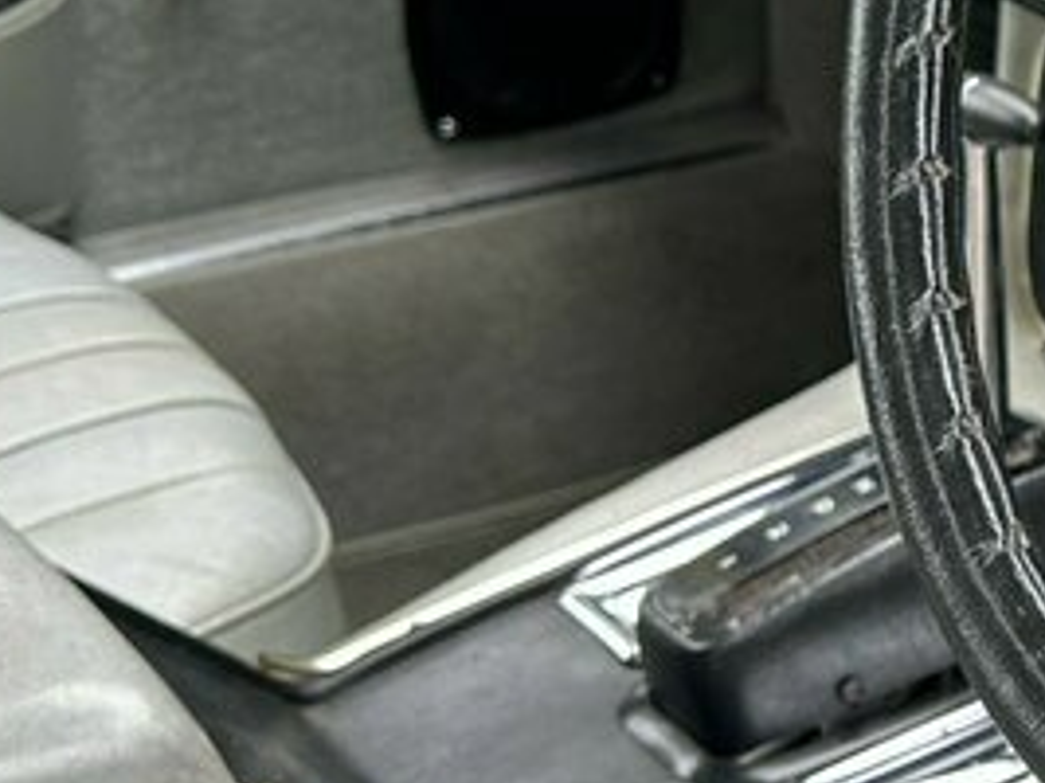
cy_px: 462
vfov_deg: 13.7
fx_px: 3259
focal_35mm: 108
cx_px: 1730
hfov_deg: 16.1
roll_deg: -0.5
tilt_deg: -29.6
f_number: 1.78
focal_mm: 6.86
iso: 64
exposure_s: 1/155
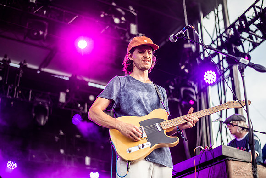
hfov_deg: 39.6
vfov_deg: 27.0
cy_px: 89
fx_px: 370
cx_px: 133
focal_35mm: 50
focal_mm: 50
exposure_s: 1/500
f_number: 2
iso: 100
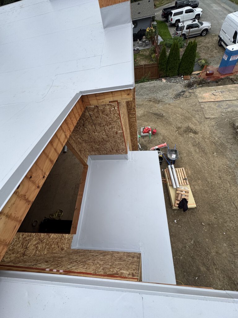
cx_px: 119
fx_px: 128
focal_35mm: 14
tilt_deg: -58.4
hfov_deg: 85.7
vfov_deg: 102.1
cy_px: 159
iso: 40
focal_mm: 2.22
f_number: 2.2
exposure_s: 1/438
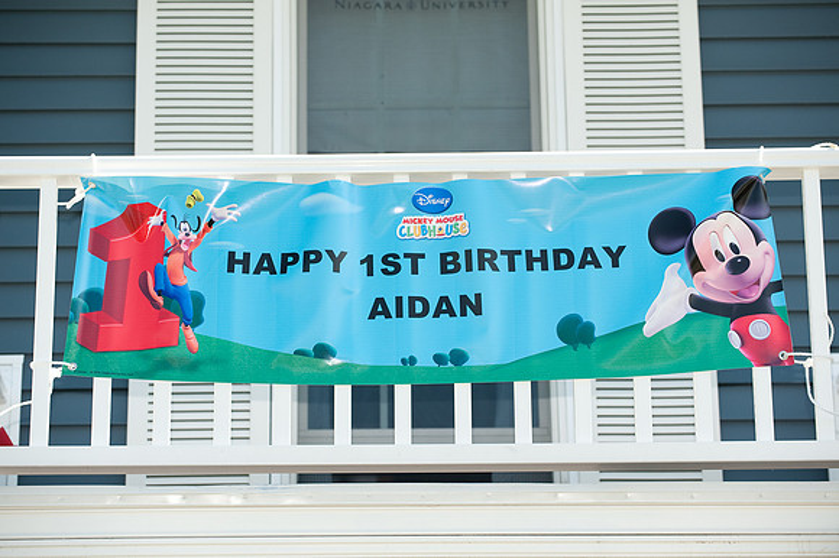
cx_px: 420
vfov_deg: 11.8
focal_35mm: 116
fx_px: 2702
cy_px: 279
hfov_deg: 17.7
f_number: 5
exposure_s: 1/1600
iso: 400
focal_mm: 116
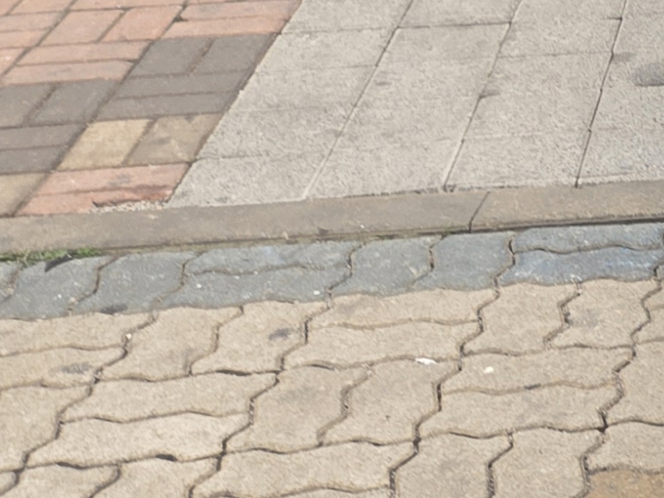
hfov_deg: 13.0
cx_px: 1597
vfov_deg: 12.2
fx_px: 2206
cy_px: -292
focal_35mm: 115
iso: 25
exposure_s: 1/142
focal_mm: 5.4
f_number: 1.8
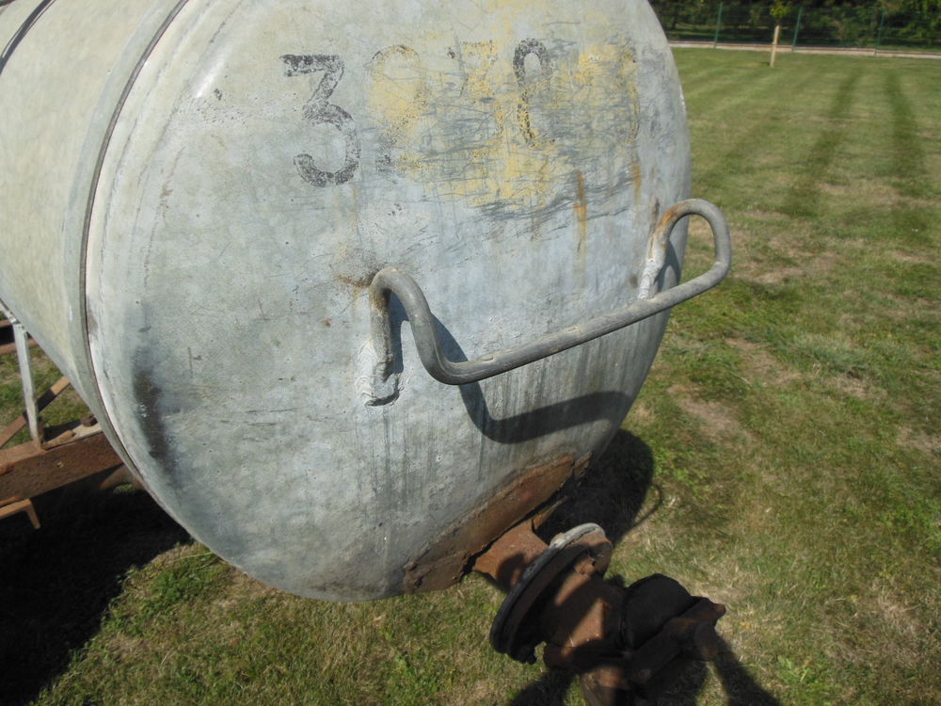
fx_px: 680
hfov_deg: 69.4
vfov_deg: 54.9
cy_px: 353
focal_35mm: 25
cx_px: 470
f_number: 6.4
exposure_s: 1/640
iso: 125
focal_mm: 4.5
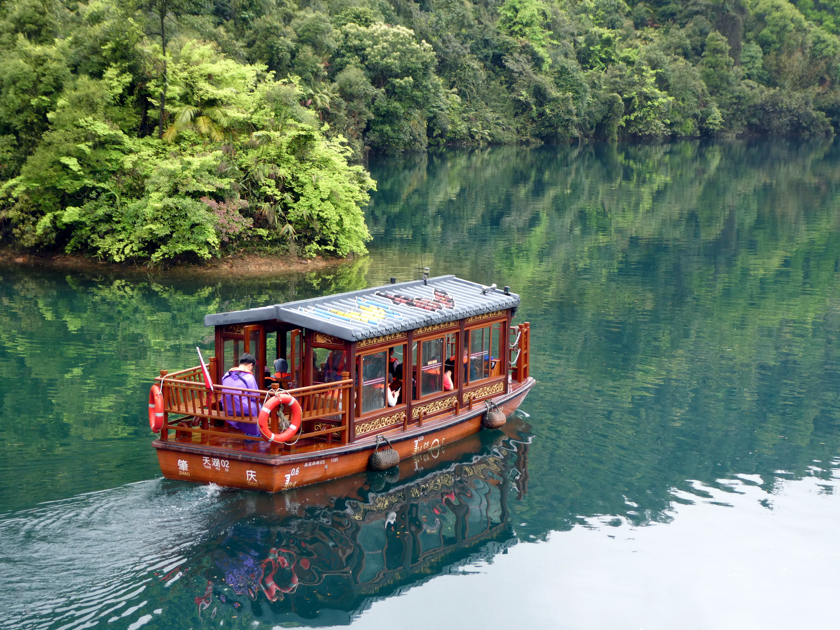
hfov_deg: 27.8
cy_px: 315
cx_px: 420
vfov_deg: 21.0
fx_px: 1699
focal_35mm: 70
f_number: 4.5
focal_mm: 12.5
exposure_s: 1/80
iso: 160
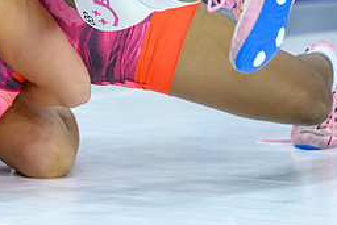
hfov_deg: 6.6
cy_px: 60
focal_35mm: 310
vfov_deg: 4.4
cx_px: -5
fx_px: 2903
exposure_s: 1/800
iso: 3200
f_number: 2.8
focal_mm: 98
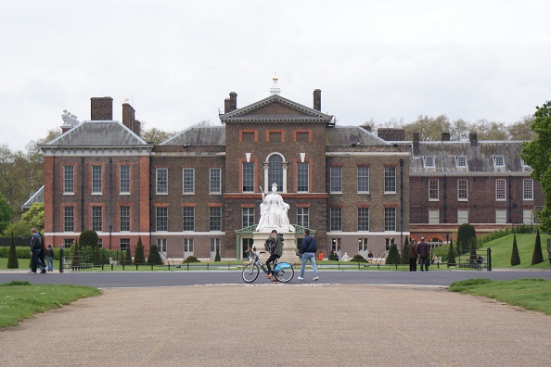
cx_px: 274
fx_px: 1393
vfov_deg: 15.0
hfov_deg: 22.4
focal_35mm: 91
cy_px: 183
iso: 100
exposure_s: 1/250
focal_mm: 60
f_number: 5.6
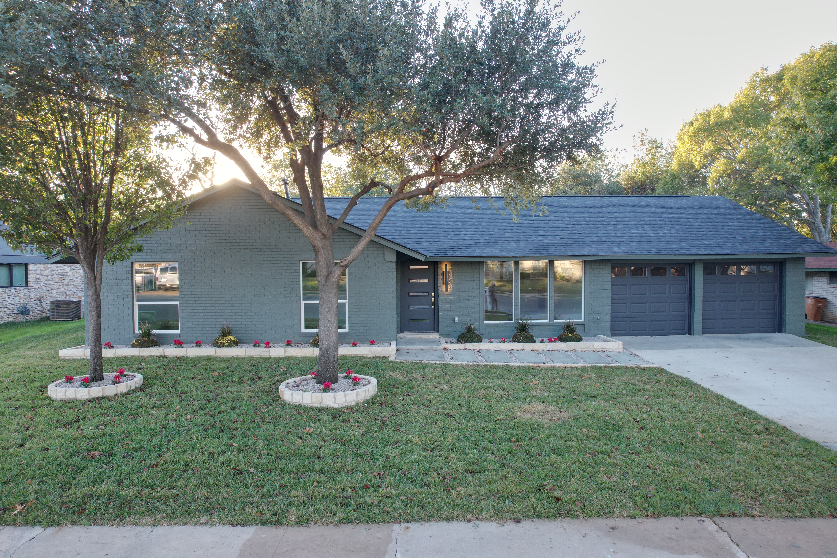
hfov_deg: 78.6
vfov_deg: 57.2
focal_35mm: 22
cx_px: 418
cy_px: 279
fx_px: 511
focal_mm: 8.38
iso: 100
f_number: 2.8
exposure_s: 1/40
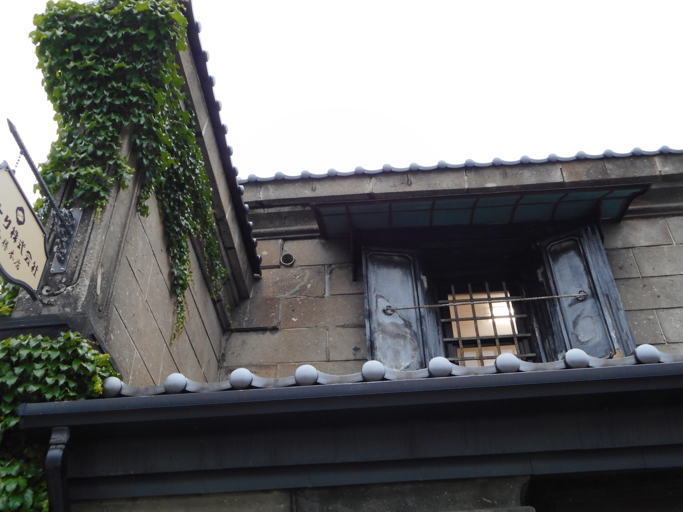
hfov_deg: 47.9
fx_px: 769
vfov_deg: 36.8
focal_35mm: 39
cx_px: 342
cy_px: 256
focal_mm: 6.9
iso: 180
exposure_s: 1/30
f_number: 4.5
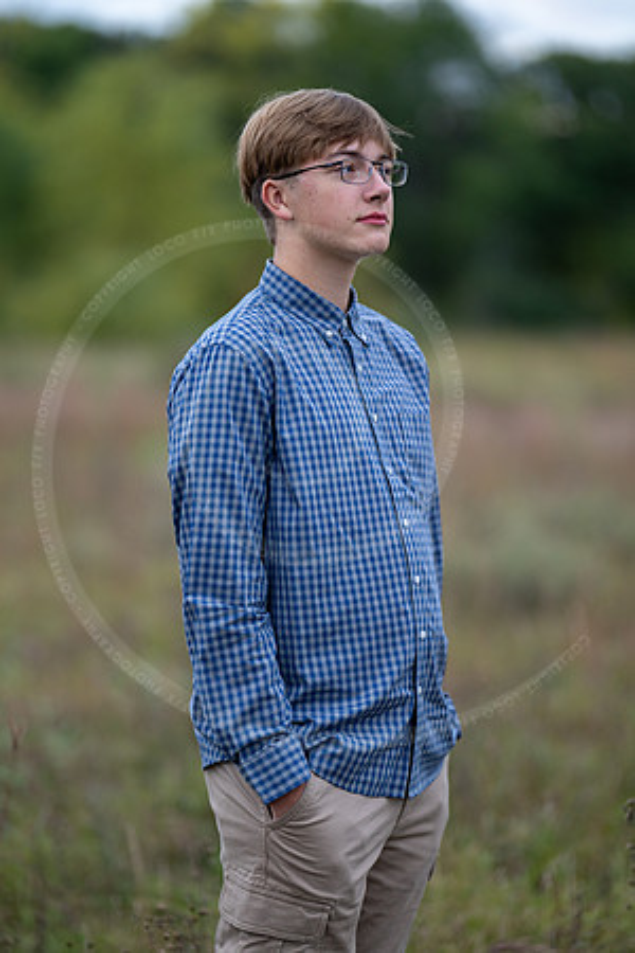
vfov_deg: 23.9
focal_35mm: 85
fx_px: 2249
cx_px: 318
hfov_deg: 16.1
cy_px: 476
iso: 500
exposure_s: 1/400
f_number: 1.2
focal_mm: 85
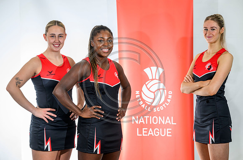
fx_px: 826
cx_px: 119
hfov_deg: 16.7
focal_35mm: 123
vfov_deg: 11.1
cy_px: 78
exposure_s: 1/160
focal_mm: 120
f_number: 5
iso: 320
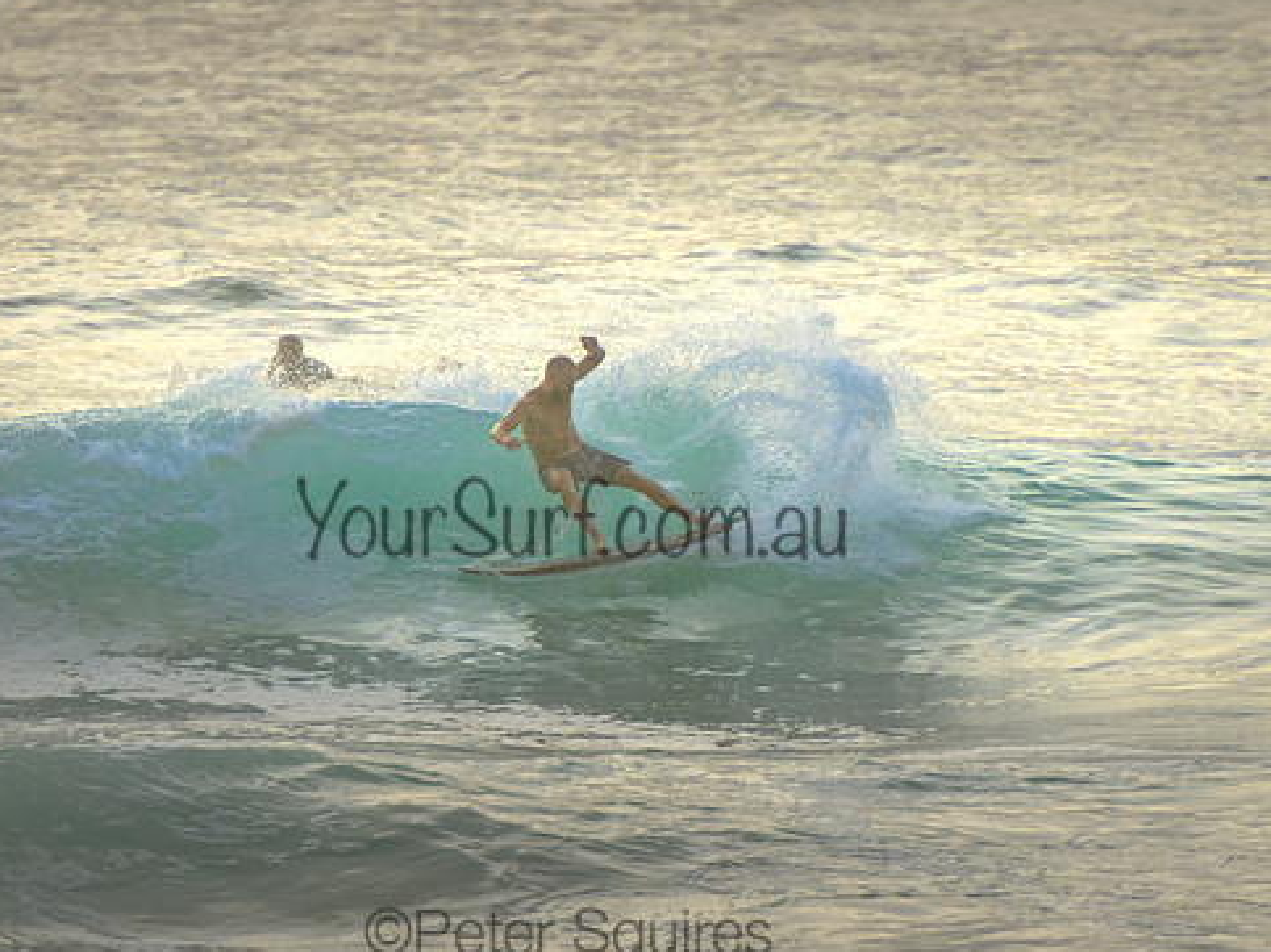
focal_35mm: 635
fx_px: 23310
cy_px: 399
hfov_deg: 3.1
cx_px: 649
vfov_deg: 2.3
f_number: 5.6
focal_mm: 400
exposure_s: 1/2000
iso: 560
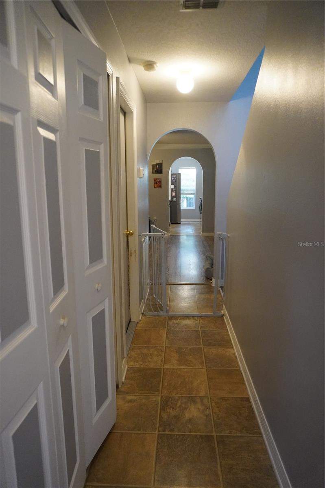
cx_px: 162
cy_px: 244
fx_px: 325
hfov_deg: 53.1
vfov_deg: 73.8
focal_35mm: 24
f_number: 3.5
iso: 4000
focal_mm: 16
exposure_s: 1/160
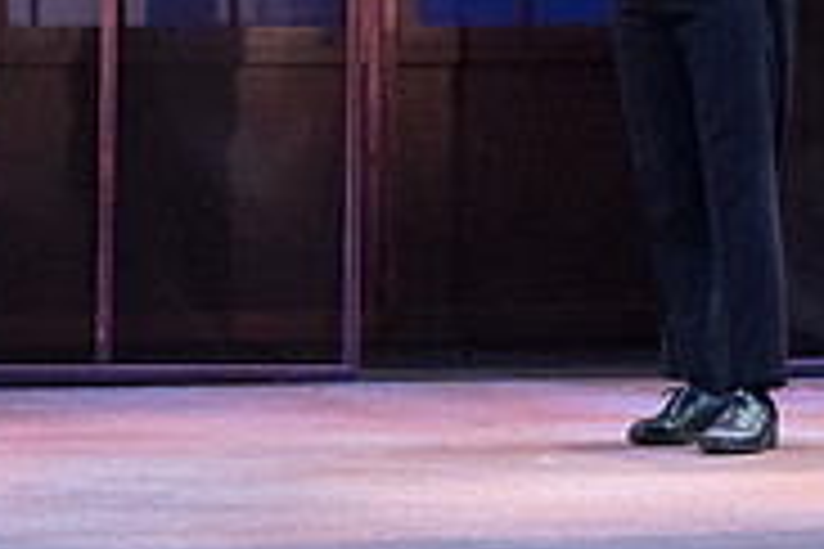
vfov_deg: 4.1
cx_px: 90
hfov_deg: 6.2
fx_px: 7599
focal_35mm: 332
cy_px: -38
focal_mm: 105
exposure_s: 1/320
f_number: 2.8
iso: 5000
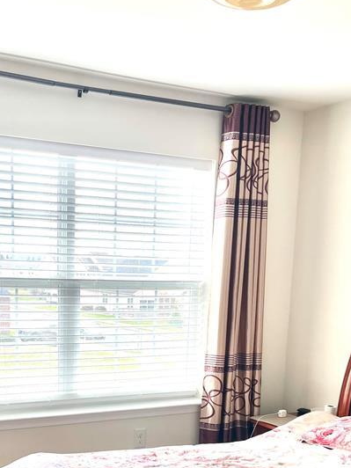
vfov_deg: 36.4
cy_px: 399
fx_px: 676
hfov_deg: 29.0
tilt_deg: -11.3
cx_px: 141
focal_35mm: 50
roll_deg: -1.7
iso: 40
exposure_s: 1/291
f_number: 1.6
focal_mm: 5.1
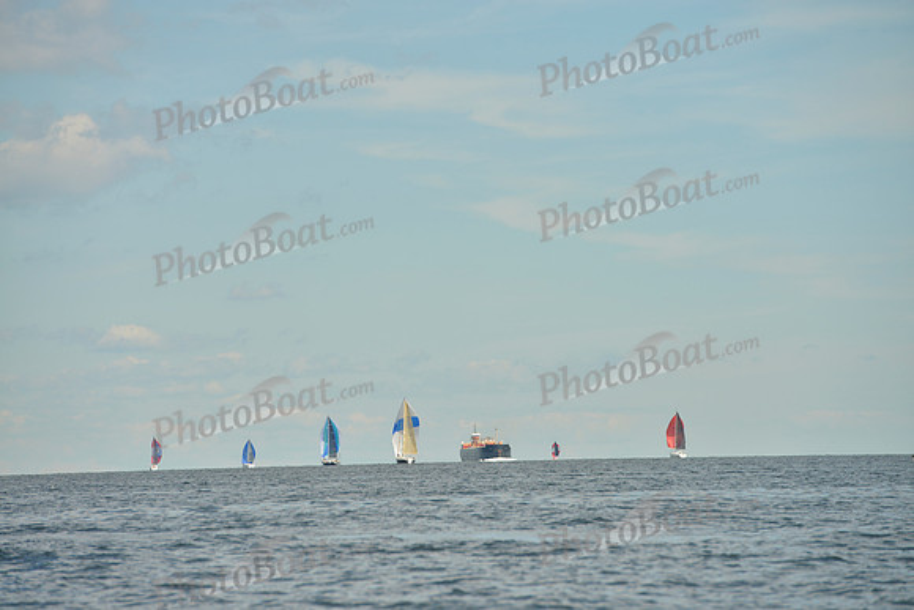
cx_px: 457
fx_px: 5079
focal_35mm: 200
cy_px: 305
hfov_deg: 10.3
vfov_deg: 6.9
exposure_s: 1/1000
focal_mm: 200
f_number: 8
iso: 200
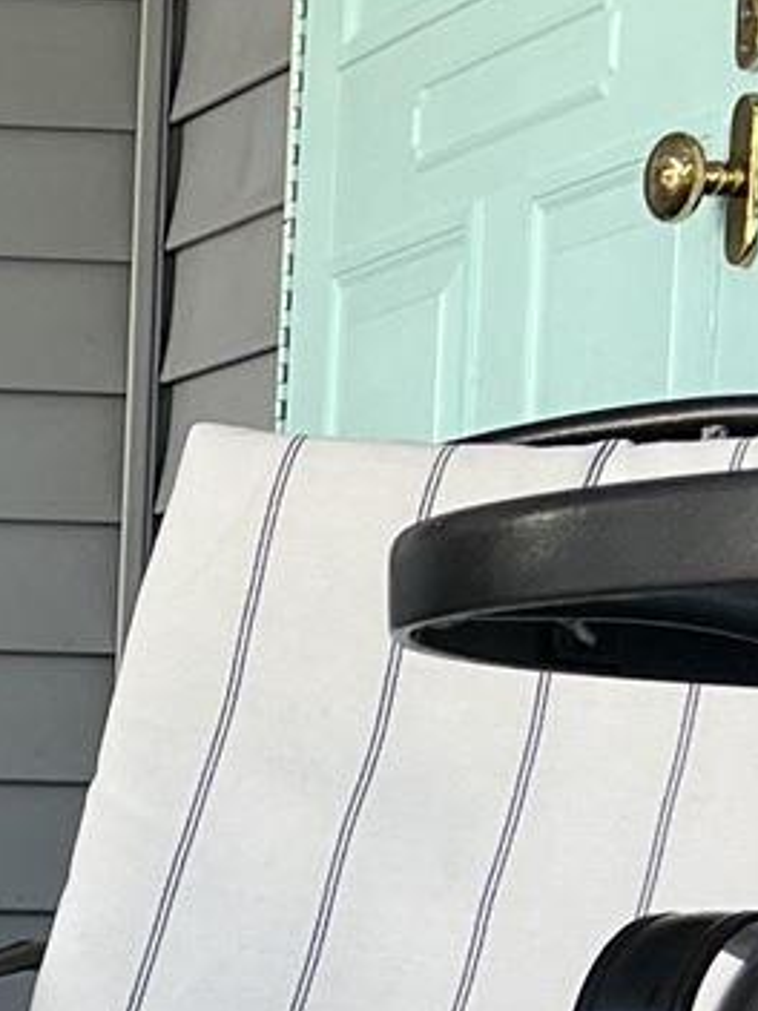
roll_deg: -0.9
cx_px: -838
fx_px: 4963
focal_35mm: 170
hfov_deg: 8.2
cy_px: 1206
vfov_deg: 11.4
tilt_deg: -3.7
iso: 50
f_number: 1.5
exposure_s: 1/581
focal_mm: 5.7
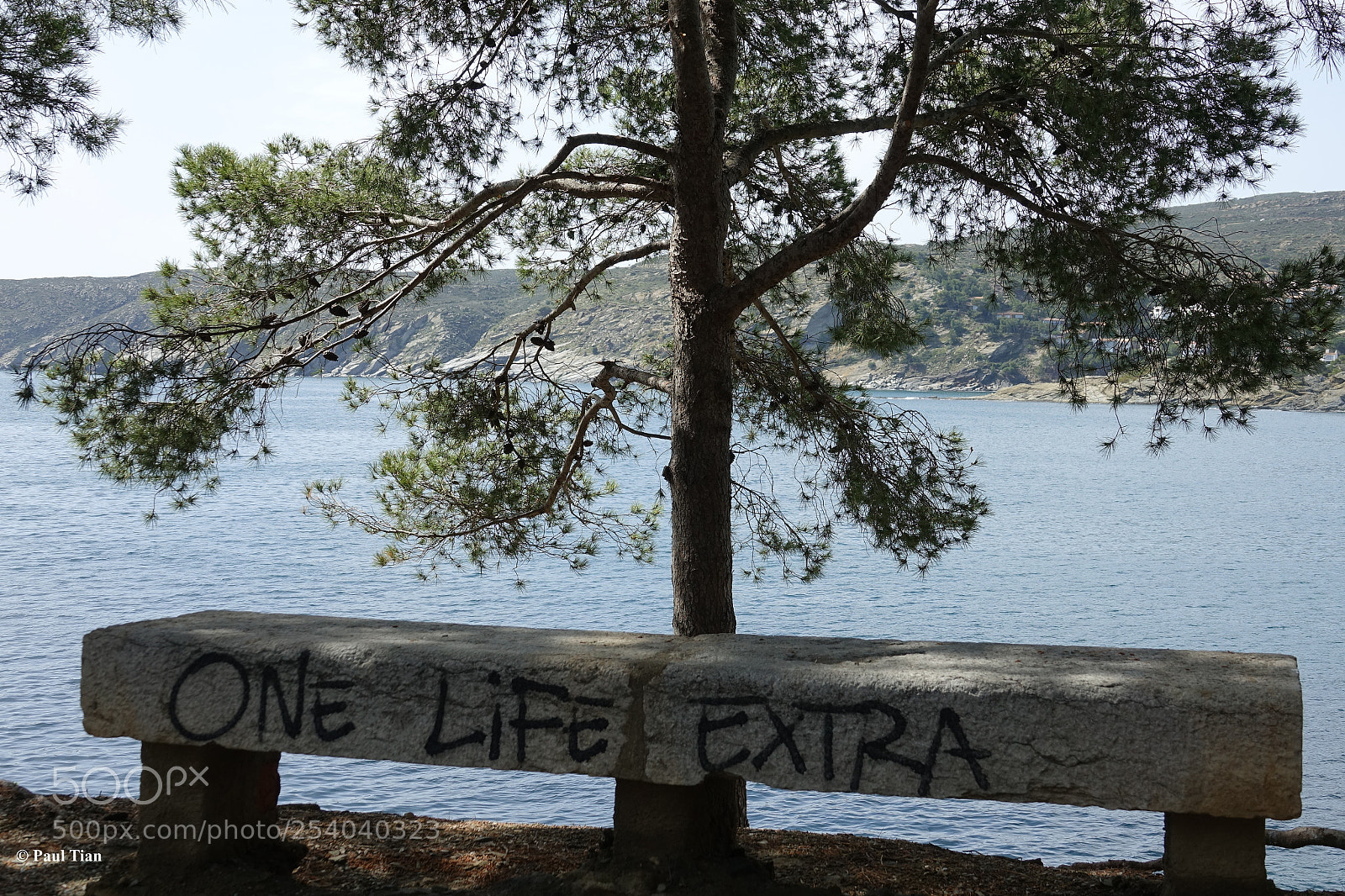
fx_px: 1718
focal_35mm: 46
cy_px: 448
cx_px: 672
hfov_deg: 42.8
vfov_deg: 29.2
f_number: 4
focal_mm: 16.92
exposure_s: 1/500
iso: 100
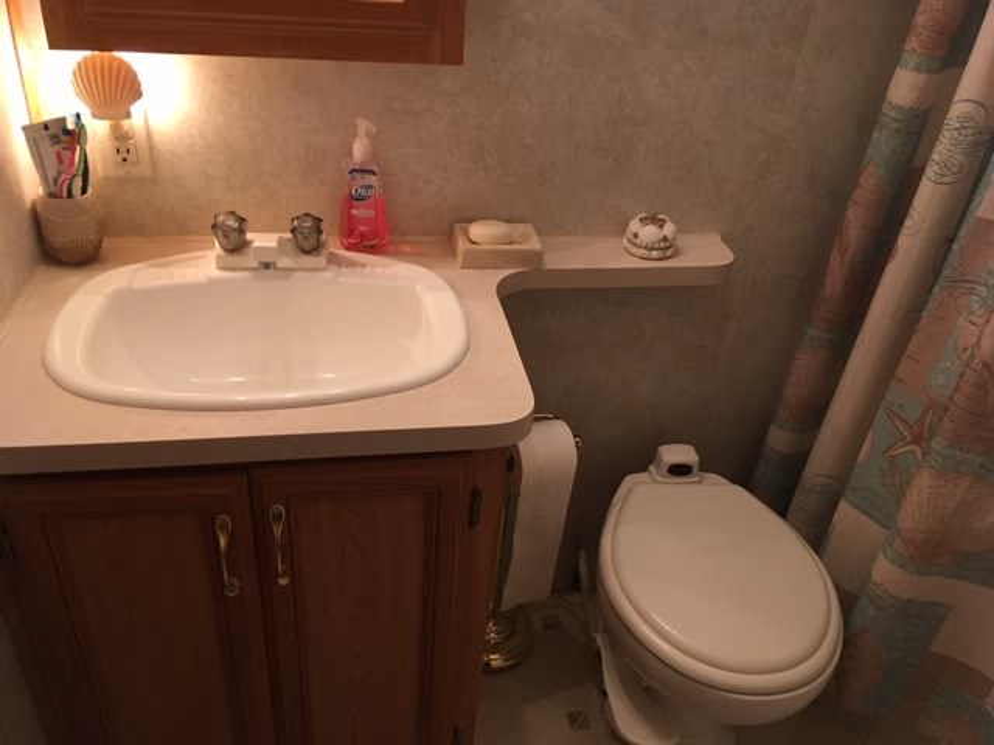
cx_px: 497
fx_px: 833
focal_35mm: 29
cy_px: 372
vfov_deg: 48.2
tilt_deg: -34.3
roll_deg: -4.0
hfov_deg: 61.7
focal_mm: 4.15
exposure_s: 1/30
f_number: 2.2
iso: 125
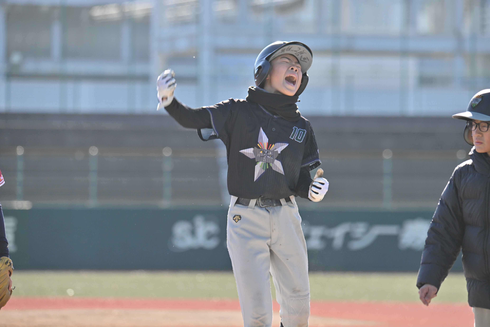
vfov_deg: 4.0
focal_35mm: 340
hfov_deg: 6.1
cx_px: 245
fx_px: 4627
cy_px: 164
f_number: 7.1
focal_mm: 340
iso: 250
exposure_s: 1/500
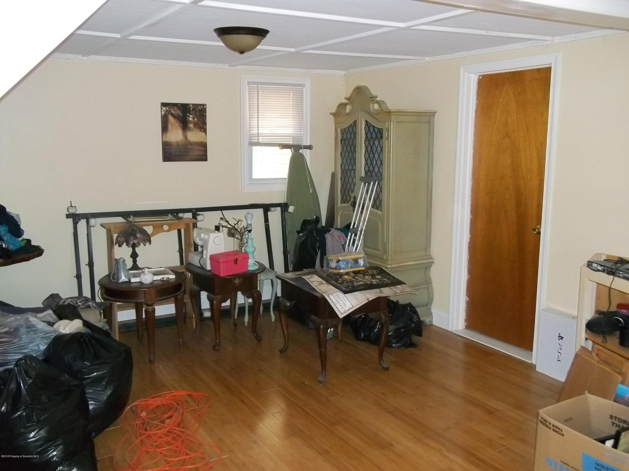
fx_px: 581
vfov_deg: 44.2
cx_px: 314
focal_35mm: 32
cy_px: 236
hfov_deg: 56.8
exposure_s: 1/30
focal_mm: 5.7
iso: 400
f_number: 2.9
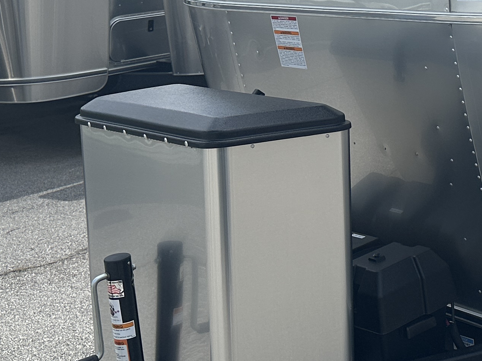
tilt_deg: -8.0
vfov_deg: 19.1
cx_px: 558
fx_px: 1058
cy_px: 45
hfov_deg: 23.7
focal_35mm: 76
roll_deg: +2.2
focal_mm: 6.86
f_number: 1.78
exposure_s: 1/4762
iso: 80
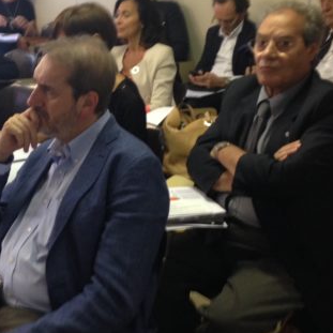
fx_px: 664
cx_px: 87
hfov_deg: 27.8
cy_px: 143
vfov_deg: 28.1
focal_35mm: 61
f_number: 2.4
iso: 200
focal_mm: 4.12
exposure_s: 1/20
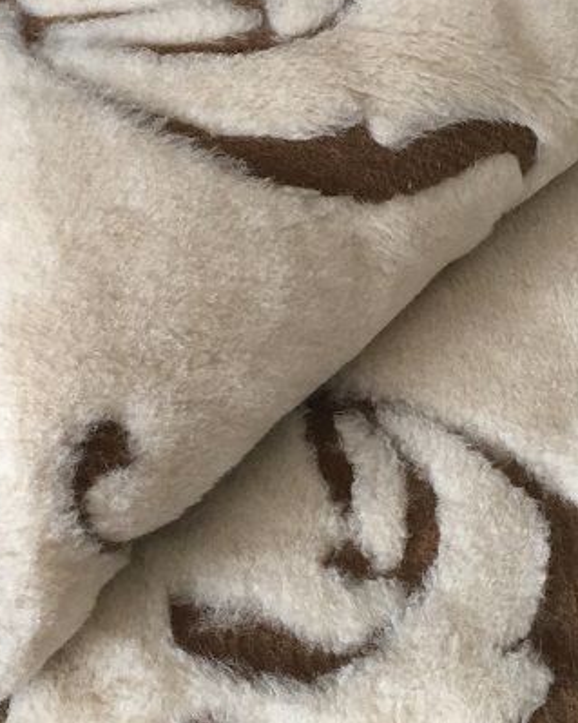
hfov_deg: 21.5
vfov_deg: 26.7
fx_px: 1519
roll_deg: -0.3
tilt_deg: -40.6
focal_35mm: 71
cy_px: 274
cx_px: 239
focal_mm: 4.15
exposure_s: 1/33
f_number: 2.2
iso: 125
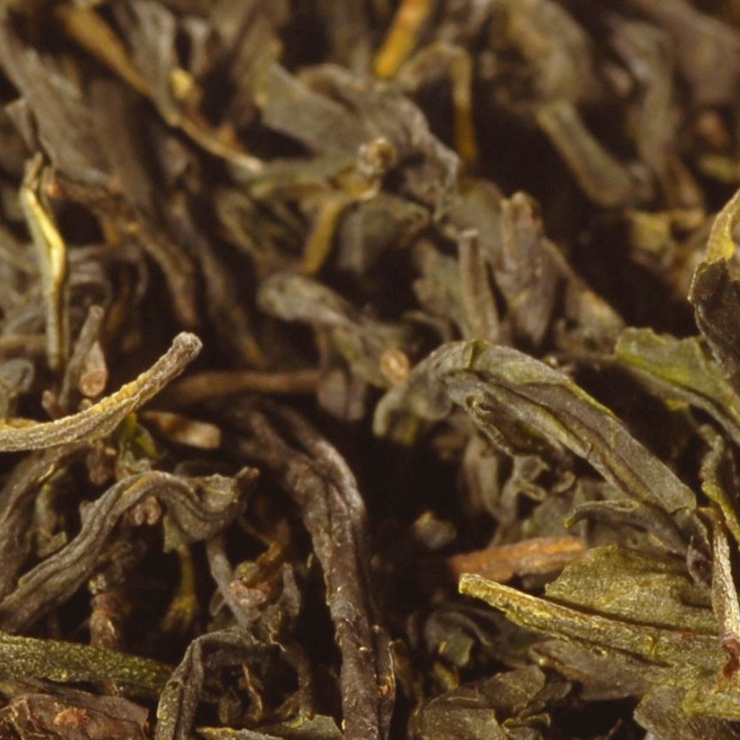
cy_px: 374
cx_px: 117
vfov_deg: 2.9
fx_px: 14849
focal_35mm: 614
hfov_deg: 2.9
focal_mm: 105
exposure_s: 1/200
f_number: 8
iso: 100
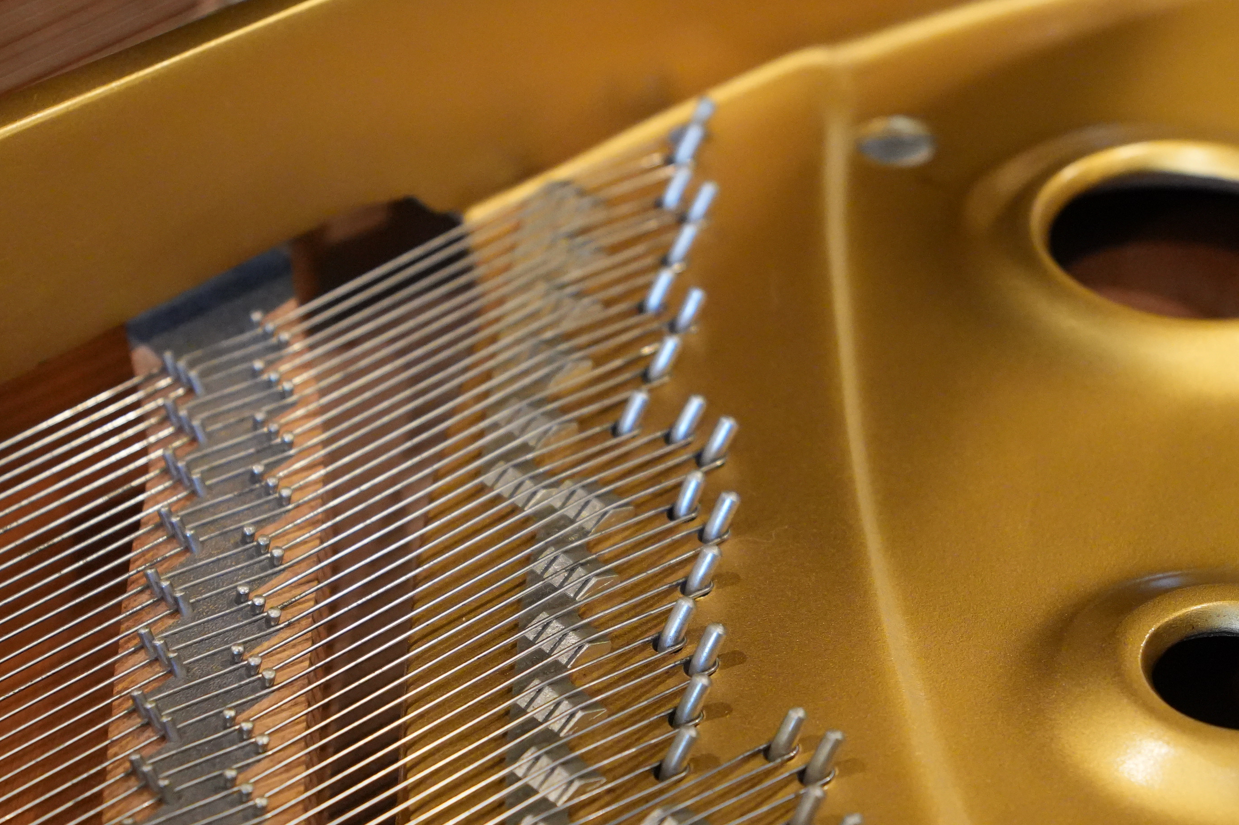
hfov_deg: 17.5
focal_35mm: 117
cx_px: 641
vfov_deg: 11.7
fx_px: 4018
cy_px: 572
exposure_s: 1/160
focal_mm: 49
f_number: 2.8
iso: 4000
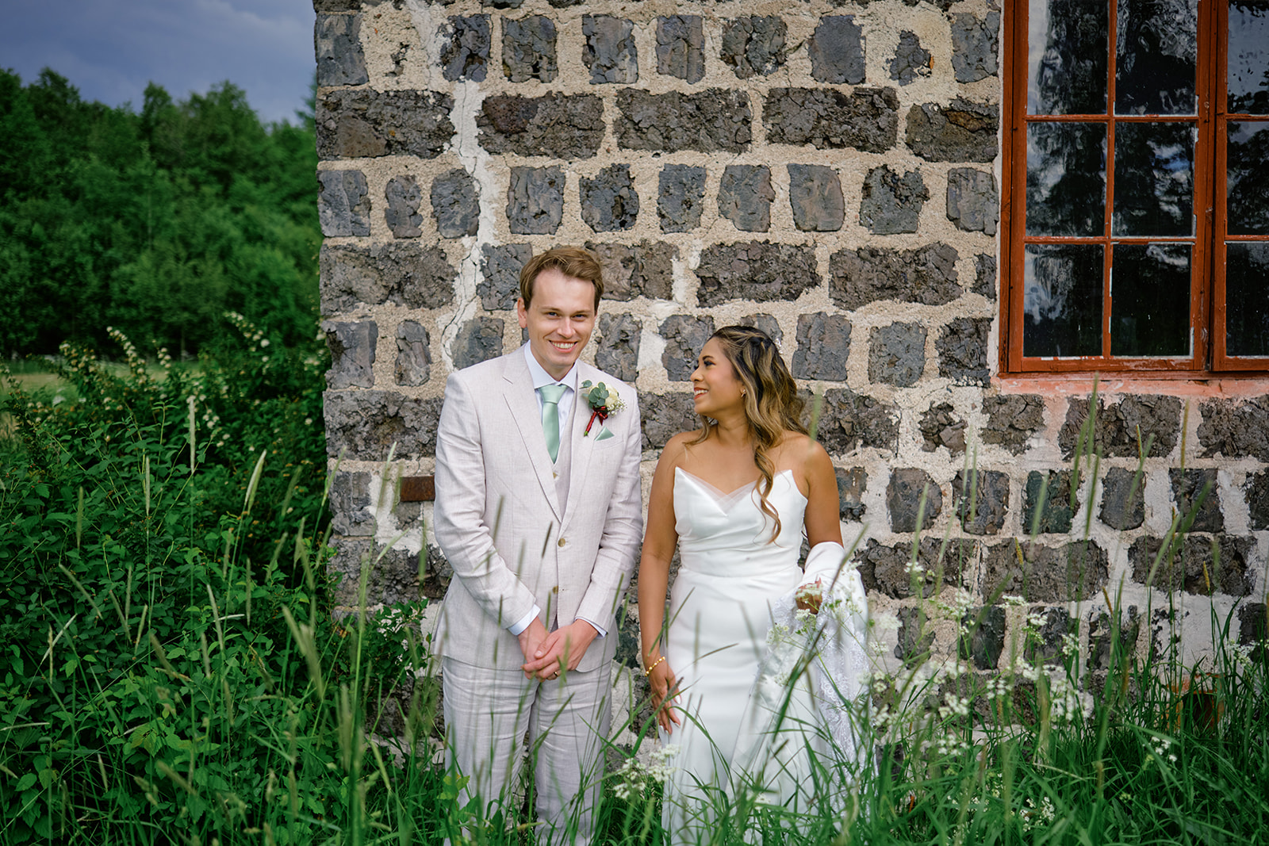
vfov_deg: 37.9
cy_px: 423
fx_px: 1234
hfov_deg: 54.4
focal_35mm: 35
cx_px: 634
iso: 200
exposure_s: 1/4000
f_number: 1.4
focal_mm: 23
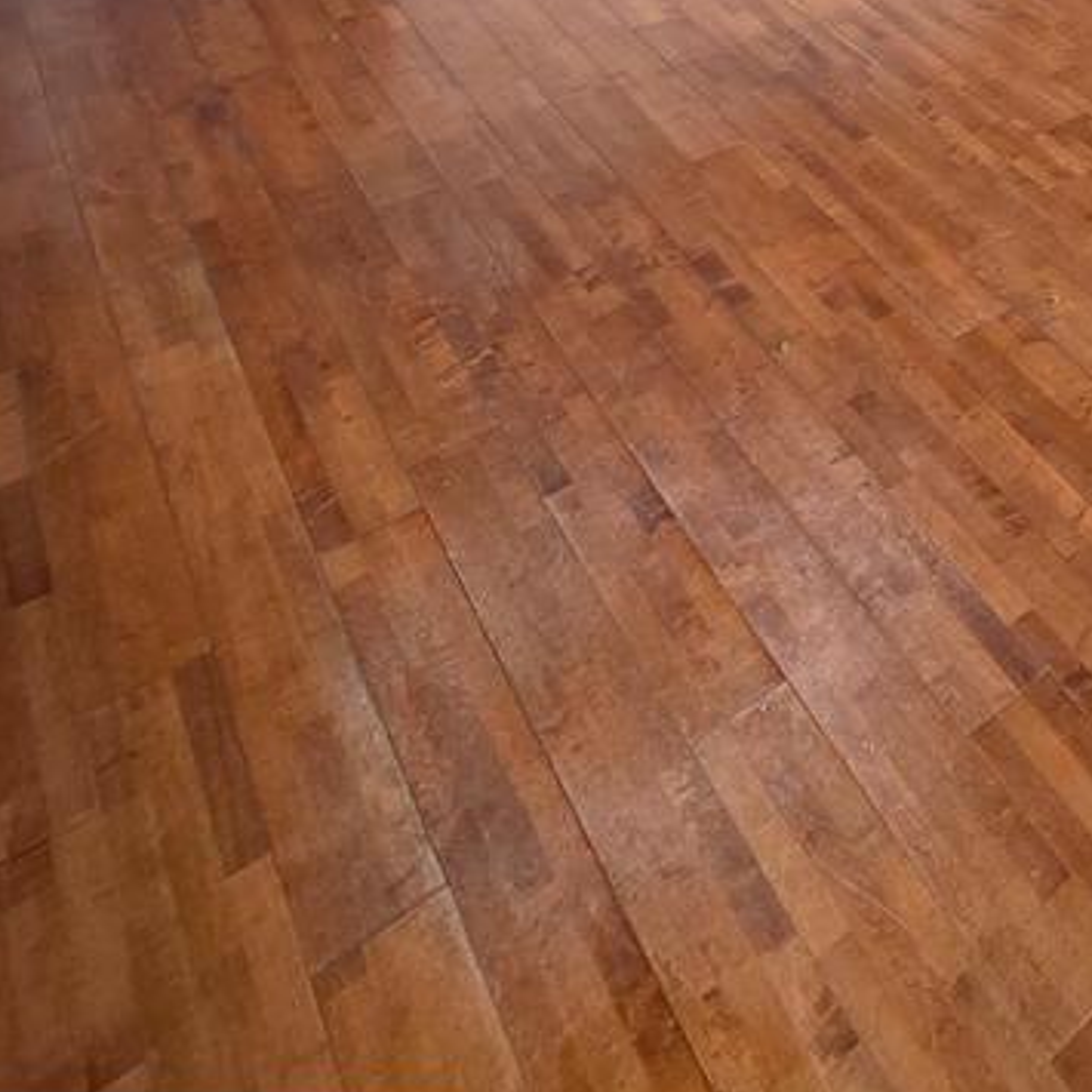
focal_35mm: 35
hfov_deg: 39.6
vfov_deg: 32.7
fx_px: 1249
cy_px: -385
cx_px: 1169
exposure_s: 1/120
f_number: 2.2
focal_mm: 2.2
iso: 80
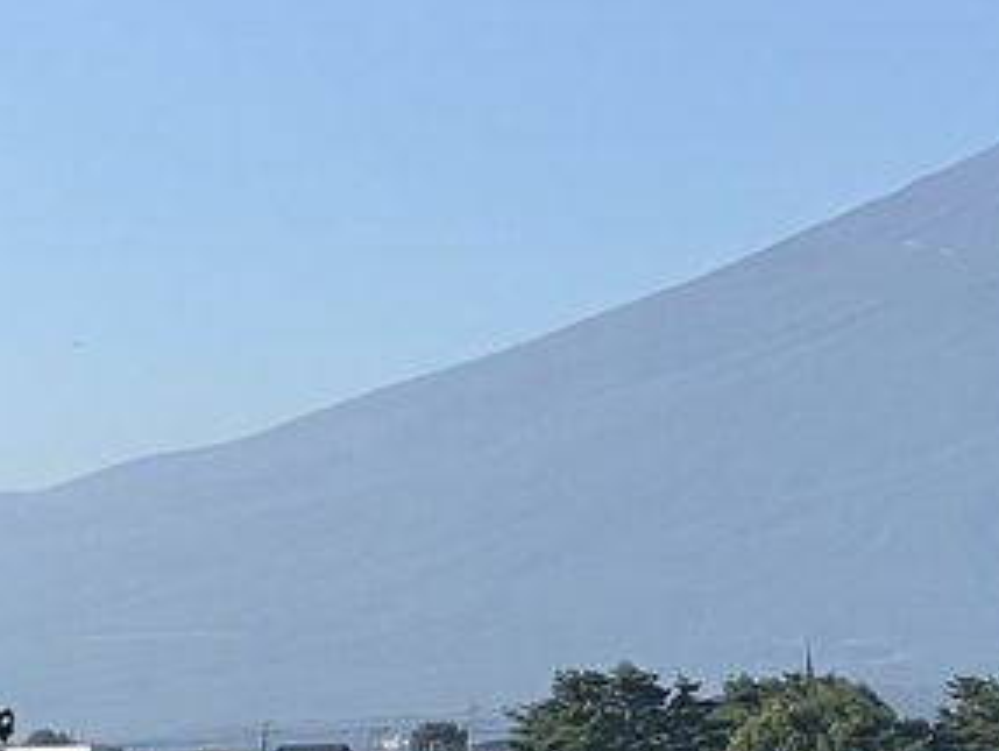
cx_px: 1806
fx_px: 6297
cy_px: 447
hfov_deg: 8.7
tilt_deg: +5.5
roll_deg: +1.0
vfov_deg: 6.8
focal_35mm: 218
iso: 25
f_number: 2
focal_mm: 6
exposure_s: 1/922
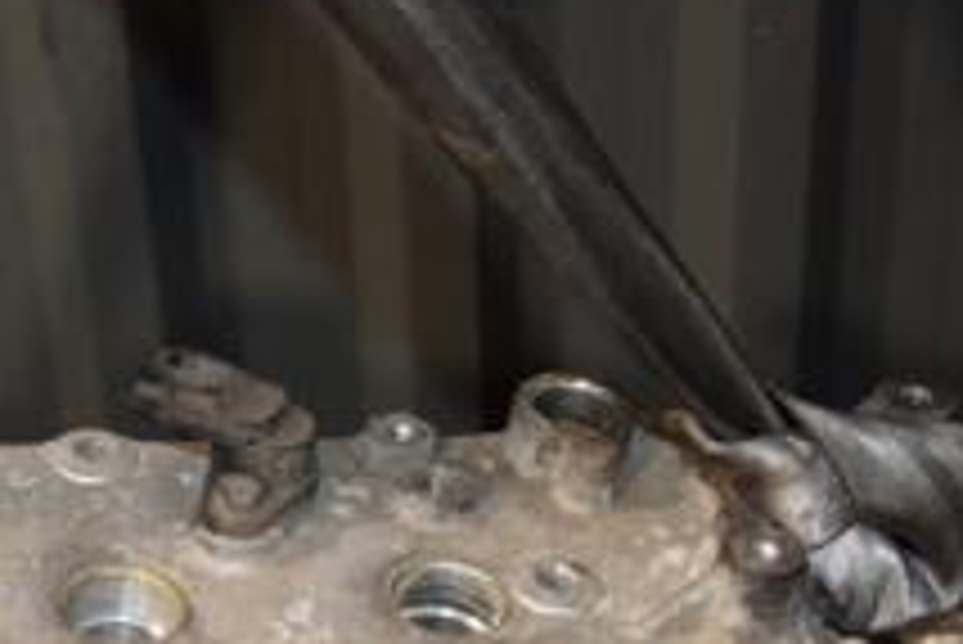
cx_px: -94
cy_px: 766
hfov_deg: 19.4
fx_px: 2703
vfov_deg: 13.2
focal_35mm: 101
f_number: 5
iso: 800
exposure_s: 1/60
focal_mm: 24
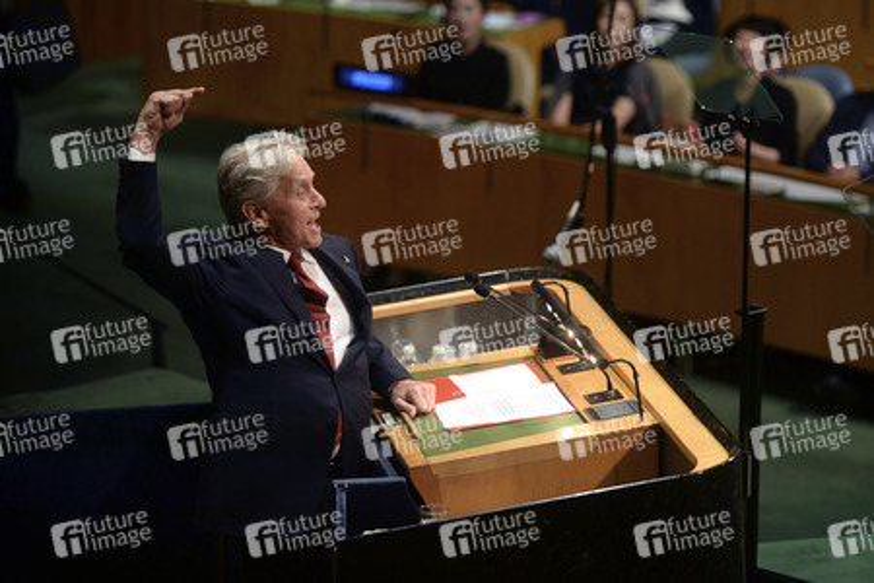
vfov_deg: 9.8
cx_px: 437
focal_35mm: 140
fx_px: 3399
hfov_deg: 14.7
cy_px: 292
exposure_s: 1/250
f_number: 3.2
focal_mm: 140
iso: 1600
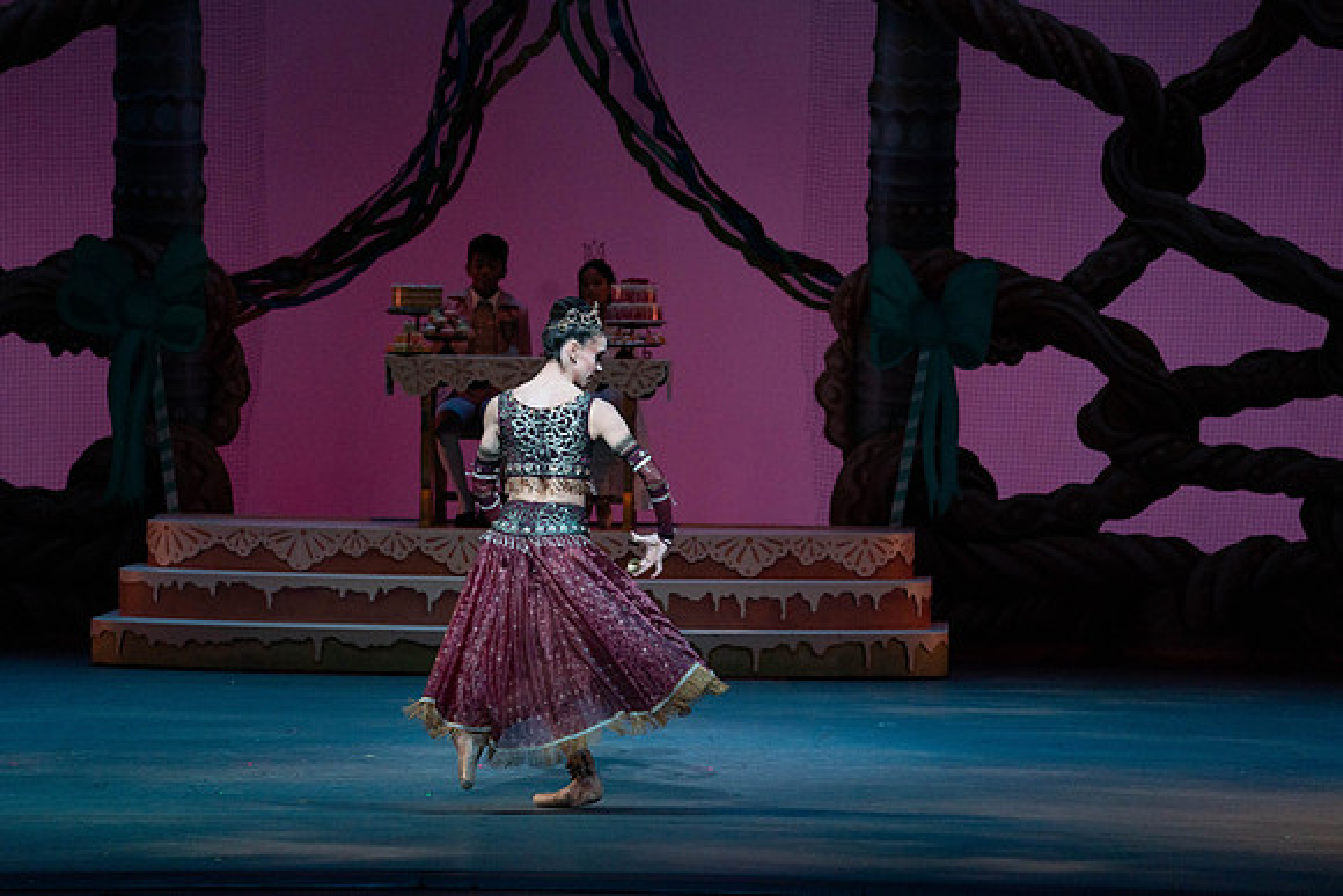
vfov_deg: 6.9
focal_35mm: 200
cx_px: 672
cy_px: 448
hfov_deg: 10.3
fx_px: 7463
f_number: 5.6
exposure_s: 1/320
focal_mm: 200
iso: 3200
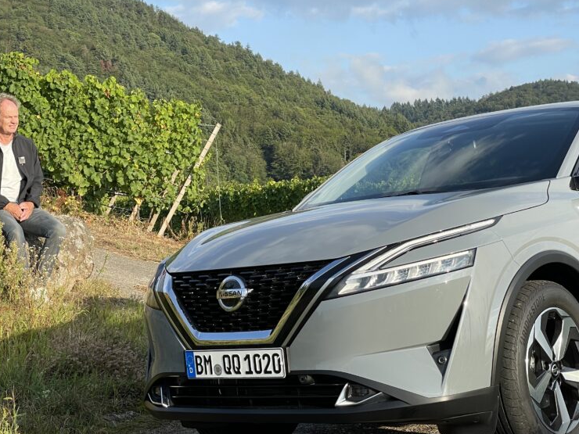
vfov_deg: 20.4
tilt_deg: +2.3
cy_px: 210
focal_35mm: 72
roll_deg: +1.5
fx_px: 1204
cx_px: 341
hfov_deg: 27.0
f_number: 2
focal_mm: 6
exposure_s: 1/666
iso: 25
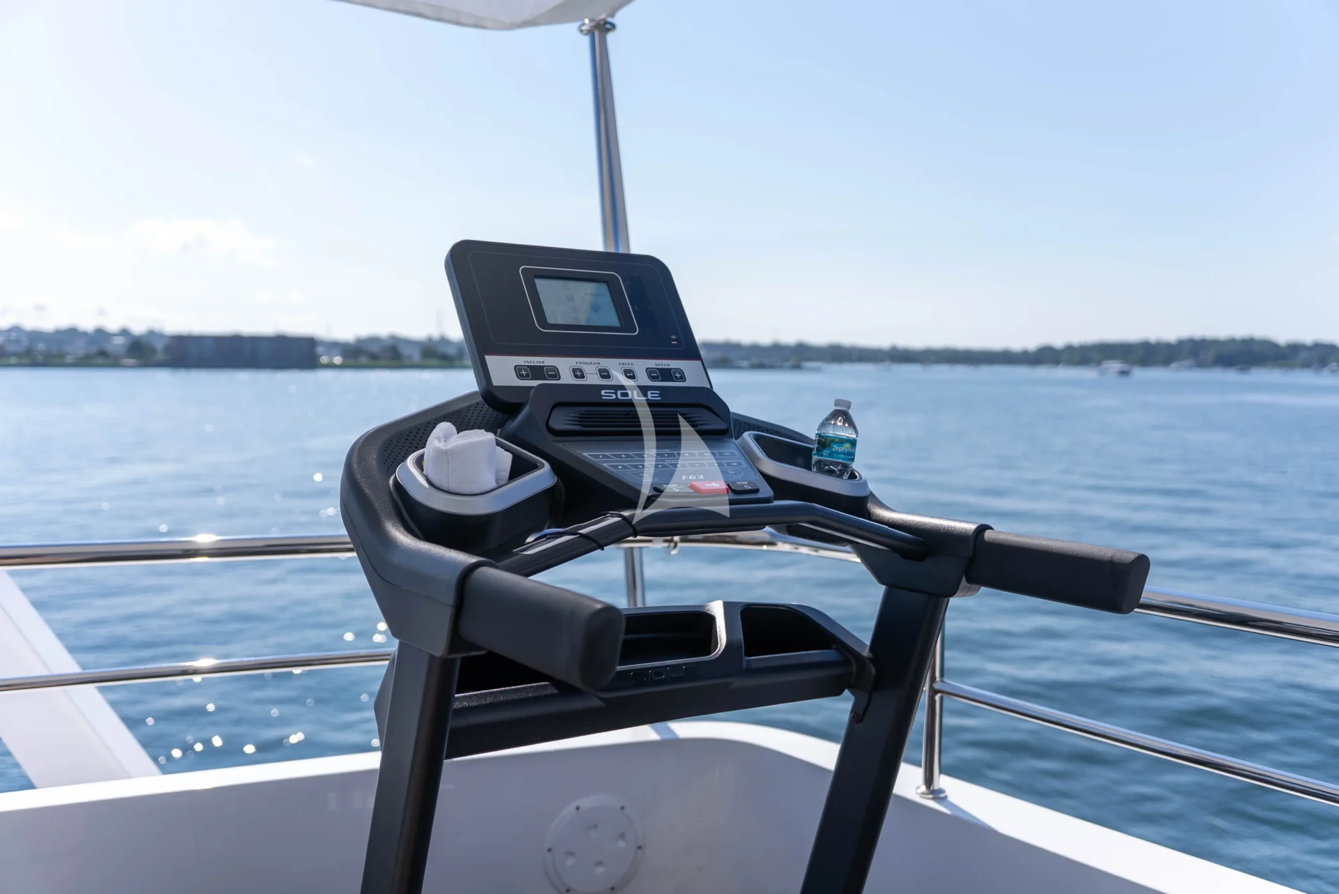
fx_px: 1247
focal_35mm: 34
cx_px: 670
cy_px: 447
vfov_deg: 39.5
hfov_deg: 56.5
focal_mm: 33.5
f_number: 2.8
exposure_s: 1/2000
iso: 100
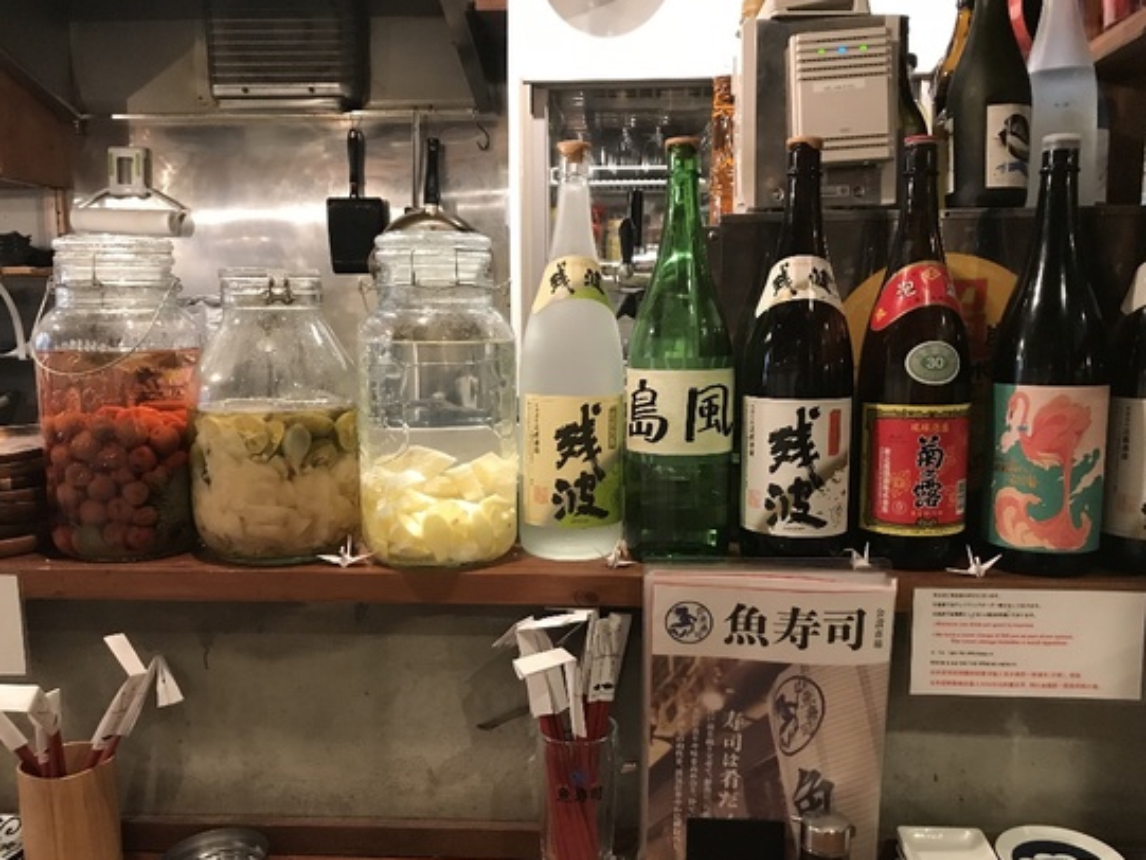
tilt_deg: -6.7
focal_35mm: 29
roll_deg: +0.4
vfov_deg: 48.2
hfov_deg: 61.6
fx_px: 960
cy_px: 438
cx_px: 591
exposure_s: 1/15
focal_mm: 3.99
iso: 80
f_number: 1.8
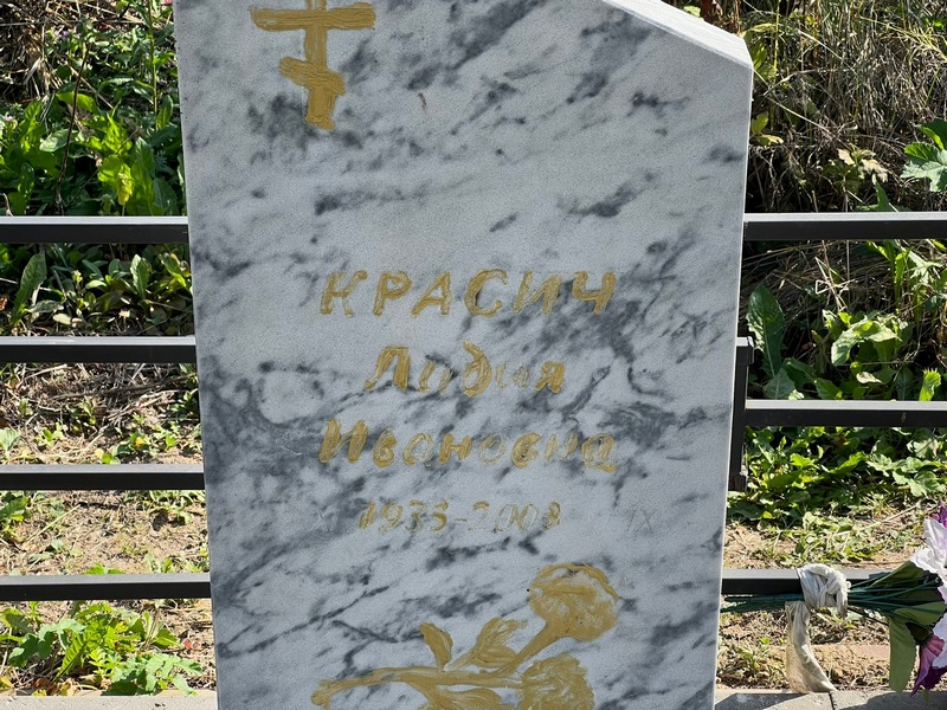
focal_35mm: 77
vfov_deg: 19.1
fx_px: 2107
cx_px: 474
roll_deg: +0.9
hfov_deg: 25.3
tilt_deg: -27.0
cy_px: 355
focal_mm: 9
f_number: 2.8
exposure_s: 1/223
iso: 32
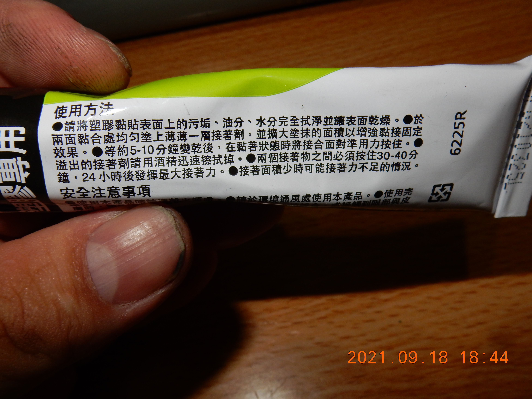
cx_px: 266
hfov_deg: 60.0
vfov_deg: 46.8
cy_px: 200
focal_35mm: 30
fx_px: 461
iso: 200
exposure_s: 1/30
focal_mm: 5.4
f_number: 5.6
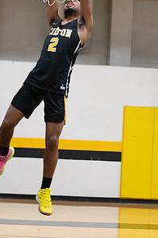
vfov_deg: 12.6
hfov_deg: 8.4
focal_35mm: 163
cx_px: 56
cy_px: 116
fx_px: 1074
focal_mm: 70
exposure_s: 1/200
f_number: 2.8
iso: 2000
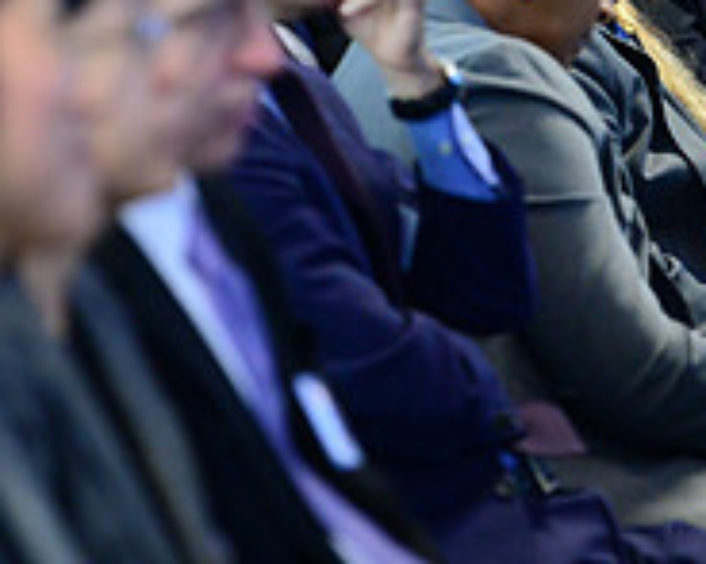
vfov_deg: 3.9
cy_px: 79
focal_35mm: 400
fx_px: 8354
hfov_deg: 4.8
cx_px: 487
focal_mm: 135
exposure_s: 1/100
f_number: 2.8
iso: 4000
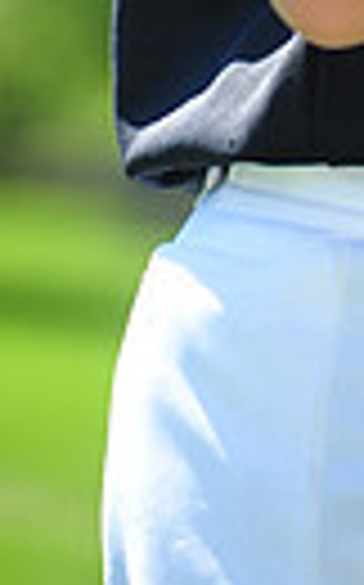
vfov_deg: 4.3
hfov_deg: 2.7
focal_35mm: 476
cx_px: 643
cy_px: -675
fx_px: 7572
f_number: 4
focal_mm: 105
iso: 200
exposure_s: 1/640
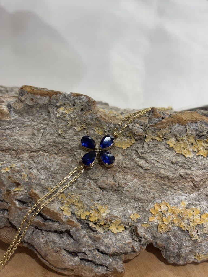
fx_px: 417
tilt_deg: -53.3
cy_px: 138
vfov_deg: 36.8
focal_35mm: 52
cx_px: 104
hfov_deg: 28.0
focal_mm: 5.96
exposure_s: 1/50
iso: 40
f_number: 1.6
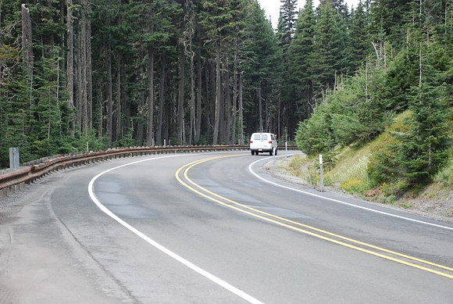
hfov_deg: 21.9
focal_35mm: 93
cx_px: 226
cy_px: 152
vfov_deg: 14.8
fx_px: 1172
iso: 1600
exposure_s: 1/1600
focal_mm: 62
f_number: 5.3
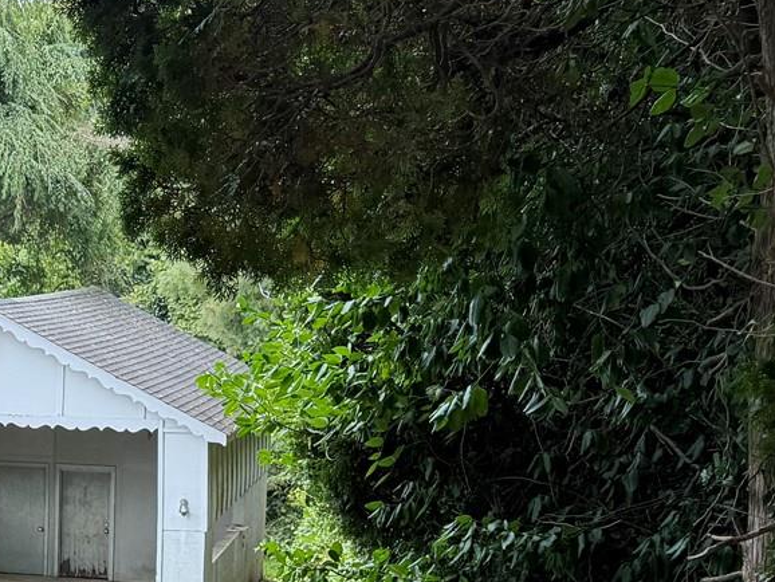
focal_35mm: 85
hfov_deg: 20.3
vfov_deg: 17.2
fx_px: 1904
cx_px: -335
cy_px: 475
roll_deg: +0.0
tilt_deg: -7.7
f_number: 1.78
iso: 80
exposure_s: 1/602
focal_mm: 6.76
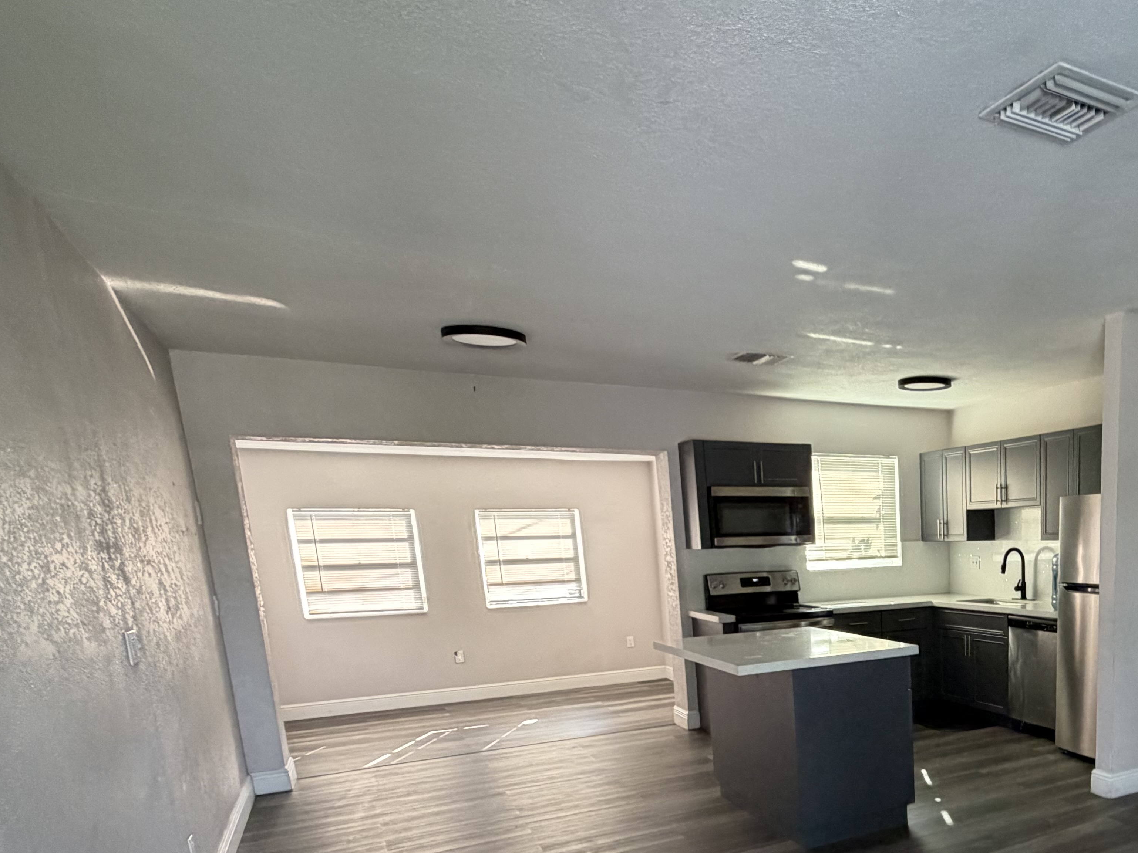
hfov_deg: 59.9
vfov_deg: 49.7
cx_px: 965
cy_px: 693
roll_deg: +0.9
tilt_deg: -10.9
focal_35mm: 26
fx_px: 855
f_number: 2.2
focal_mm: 2.22
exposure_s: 1/89
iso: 320
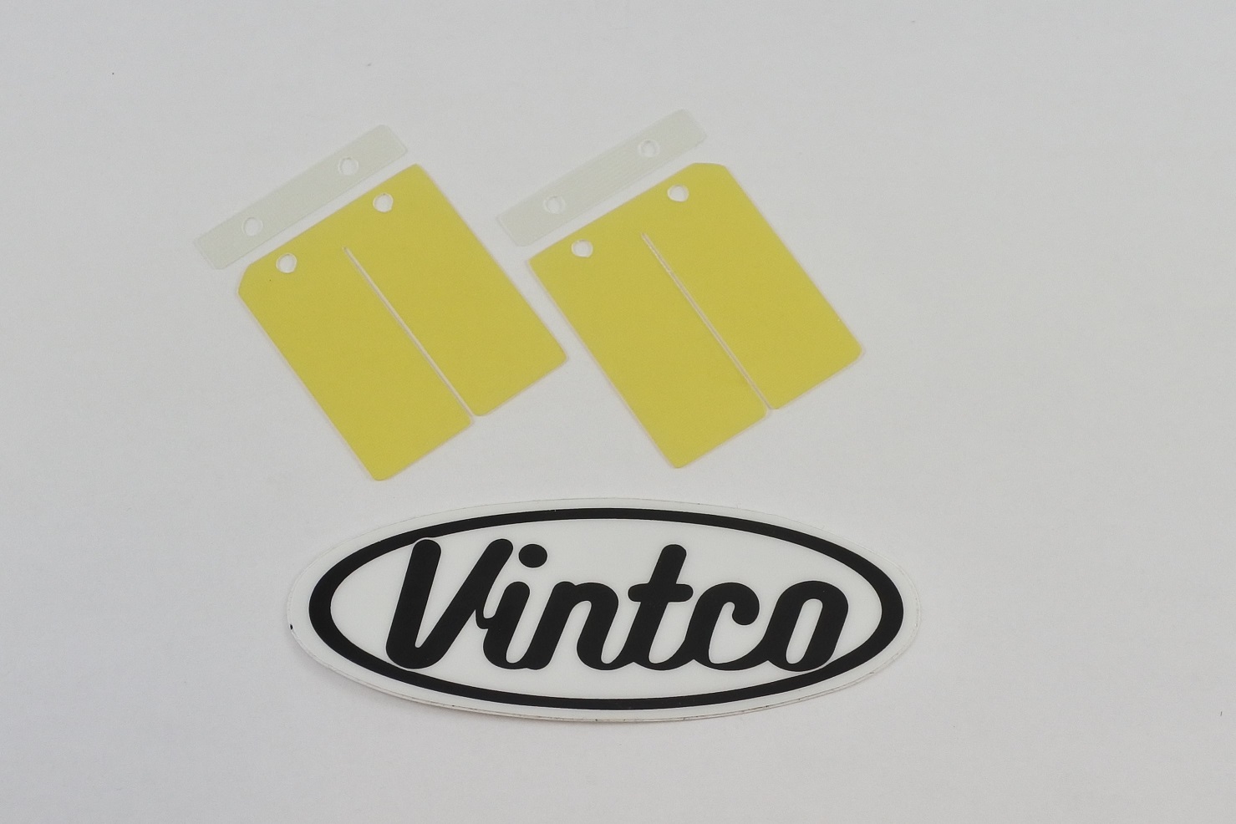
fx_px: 1167
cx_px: 618
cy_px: 412
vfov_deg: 38.9
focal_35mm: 34
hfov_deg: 55.8
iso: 400
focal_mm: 12.8
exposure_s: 1/250
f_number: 4
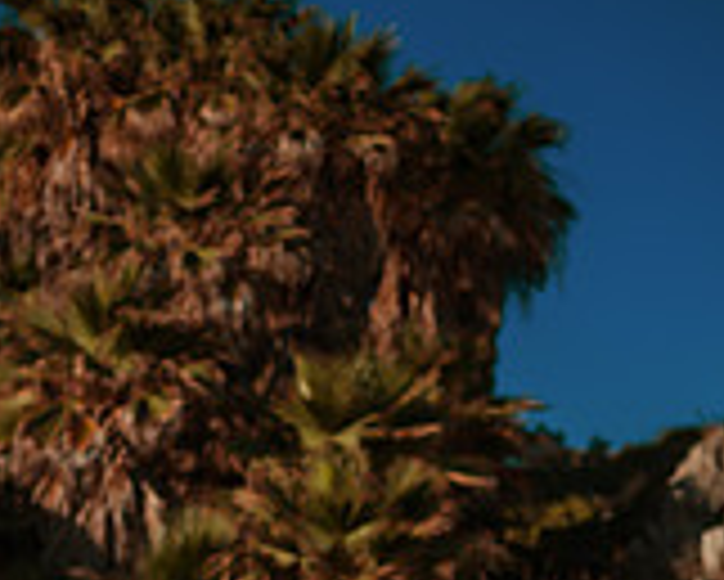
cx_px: 189
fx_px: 1973
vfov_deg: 16.2
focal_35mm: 92
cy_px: 656
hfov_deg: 20.6
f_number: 1.8
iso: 100
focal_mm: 35
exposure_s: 1/4000
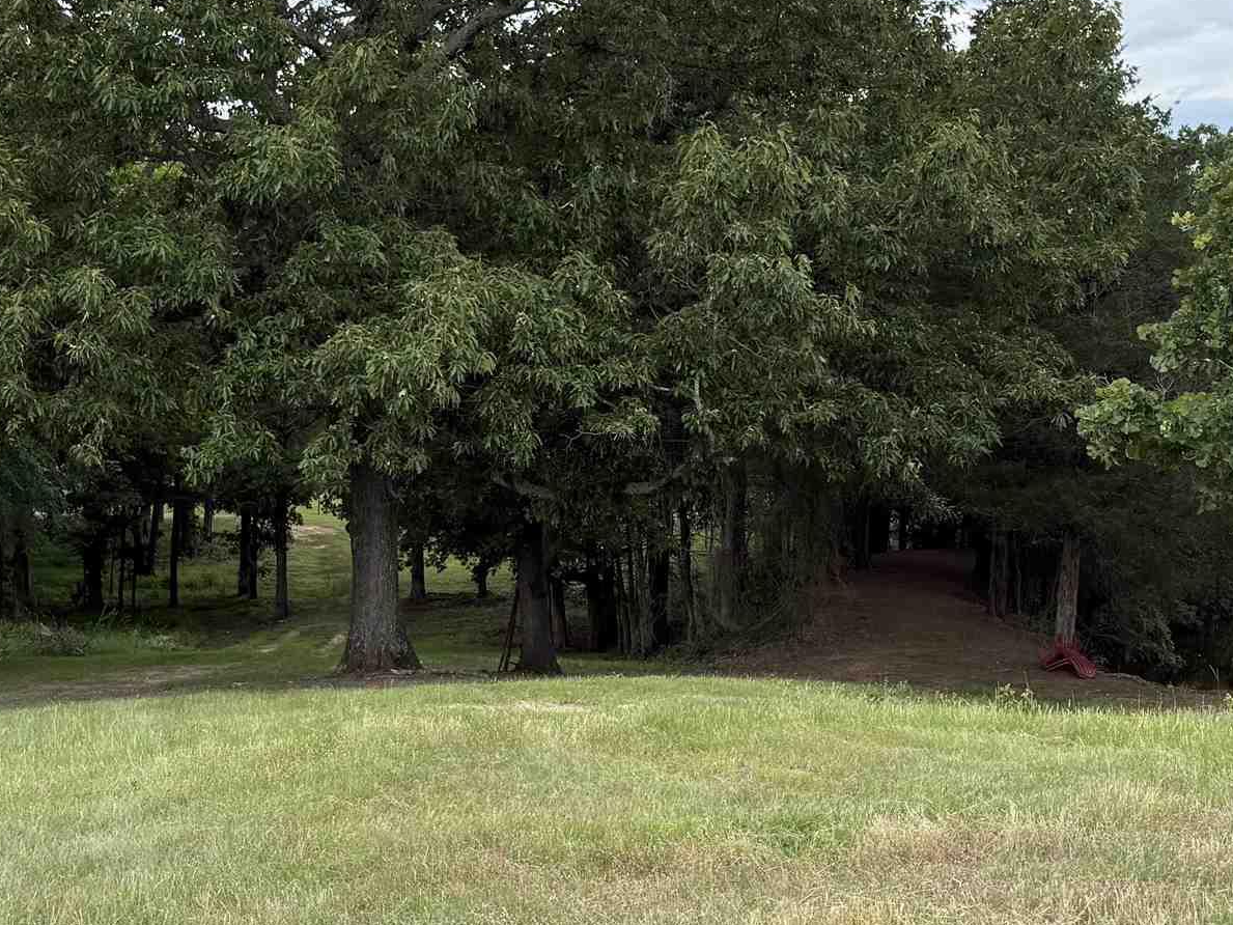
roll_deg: -1.2
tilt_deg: +2.1
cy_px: 399
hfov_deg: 31.1
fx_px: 2209
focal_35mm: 62
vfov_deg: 23.6
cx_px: 515
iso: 100
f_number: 1.78
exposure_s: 1/1727
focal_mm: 6.76
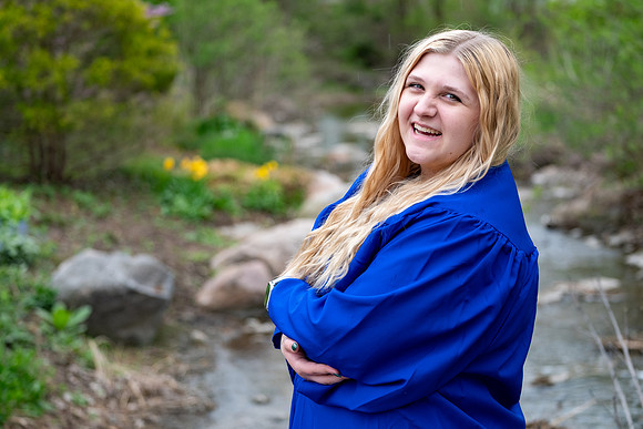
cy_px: 214
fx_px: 1572
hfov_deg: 23.1
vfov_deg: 15.5
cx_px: 322
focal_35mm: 88
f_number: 2.8
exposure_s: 1/250
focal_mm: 58.7
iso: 250
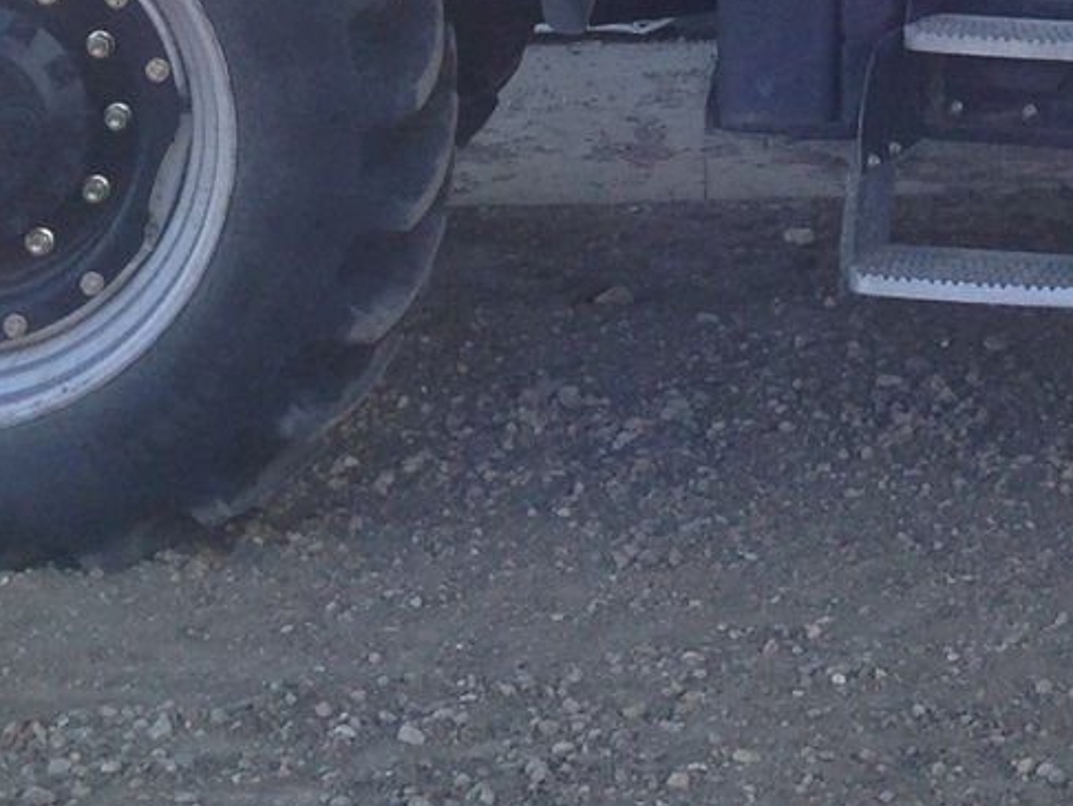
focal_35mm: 139
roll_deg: +2.0
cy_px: -614
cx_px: 987
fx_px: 4311
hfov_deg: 14.0
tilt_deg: -2.0
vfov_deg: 10.1
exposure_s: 1/335
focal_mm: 4.12
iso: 50
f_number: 2.4
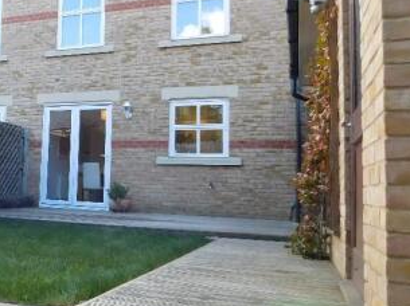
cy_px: 143
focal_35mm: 44
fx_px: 521
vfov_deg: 32.8
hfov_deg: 39.9
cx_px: 44
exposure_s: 1/200
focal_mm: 4
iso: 125
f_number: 3
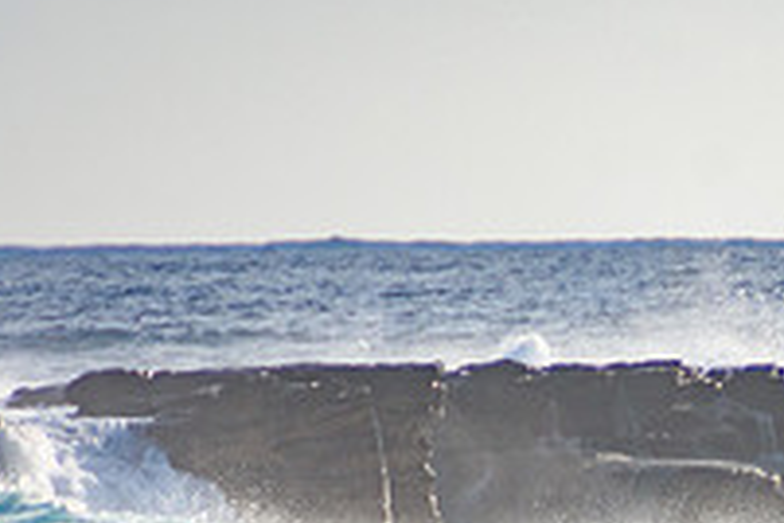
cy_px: 693
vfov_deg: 0.8
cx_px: 917
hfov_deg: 1.2
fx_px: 37738
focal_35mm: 1733
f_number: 5.6
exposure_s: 1/2000
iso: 280
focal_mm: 400
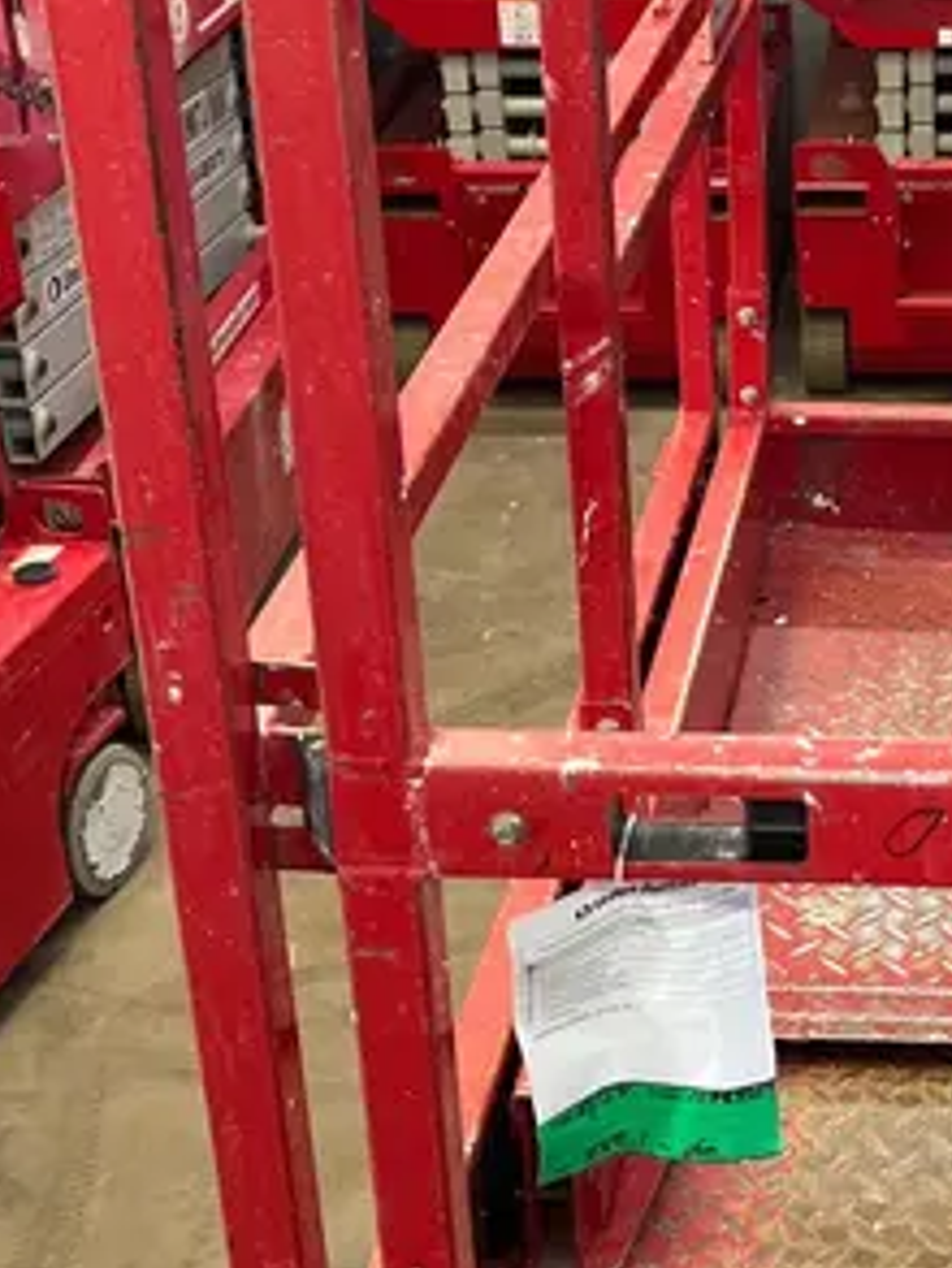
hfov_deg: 21.6
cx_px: 995
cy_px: 508
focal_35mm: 65
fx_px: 2382
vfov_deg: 29.7
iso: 125
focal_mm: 5.1
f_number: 1.6
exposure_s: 1/60
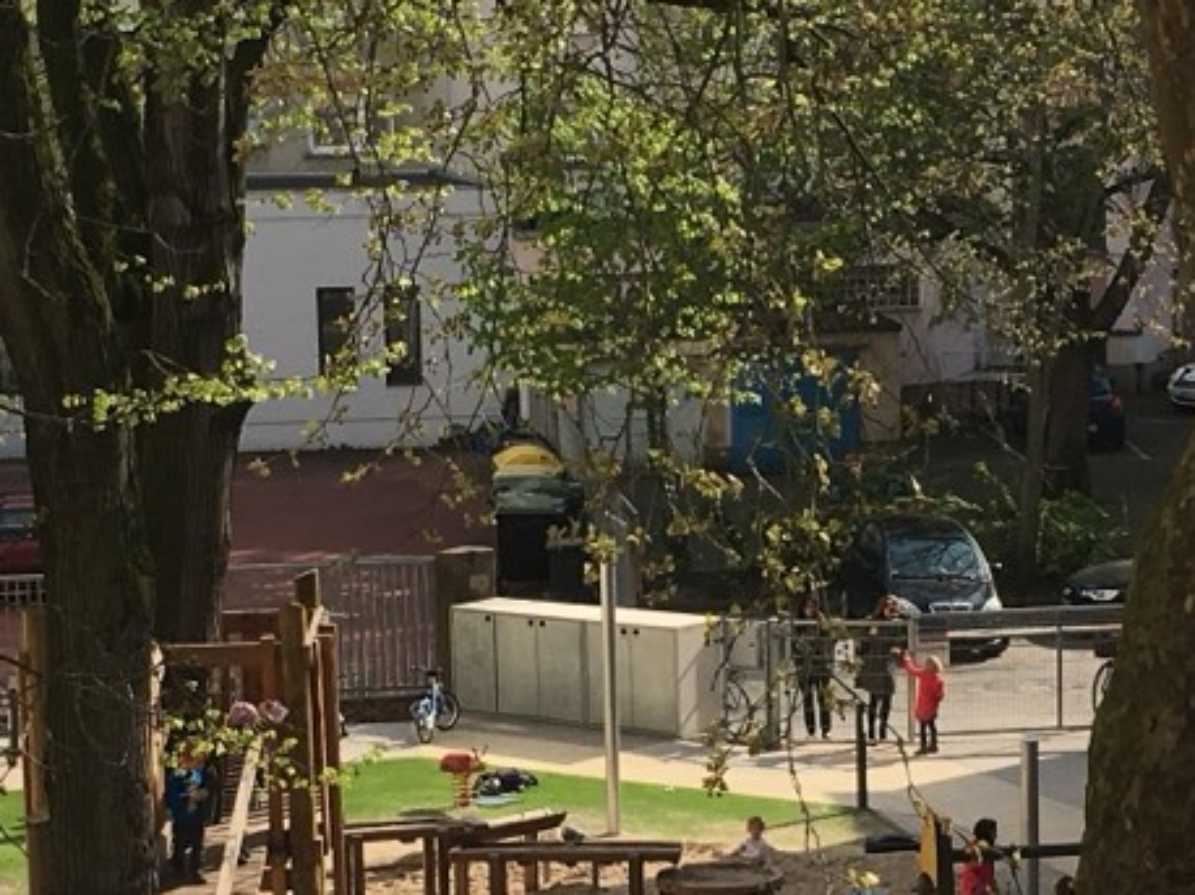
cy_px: 595
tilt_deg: -7.6
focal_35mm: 114
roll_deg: +1.7
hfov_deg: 17.3
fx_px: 3933
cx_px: 671
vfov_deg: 13.0
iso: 25
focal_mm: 4.15
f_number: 2.2
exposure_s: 1/1026
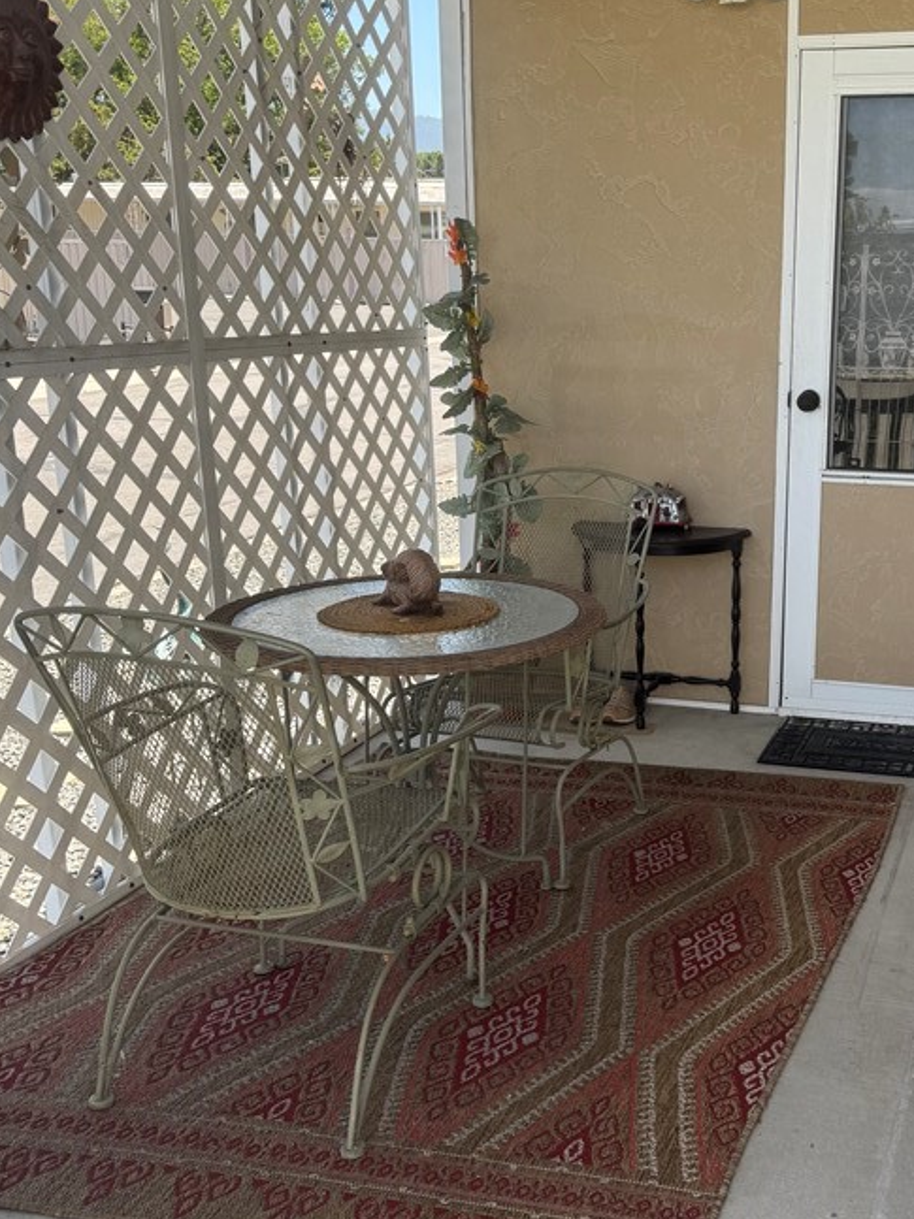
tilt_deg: -15.5
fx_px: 1338
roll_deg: -1.6
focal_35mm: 38
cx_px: 716
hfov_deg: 36.6
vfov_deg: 49.0
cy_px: 597
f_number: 1.78
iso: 80
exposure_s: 1/700
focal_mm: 6.76
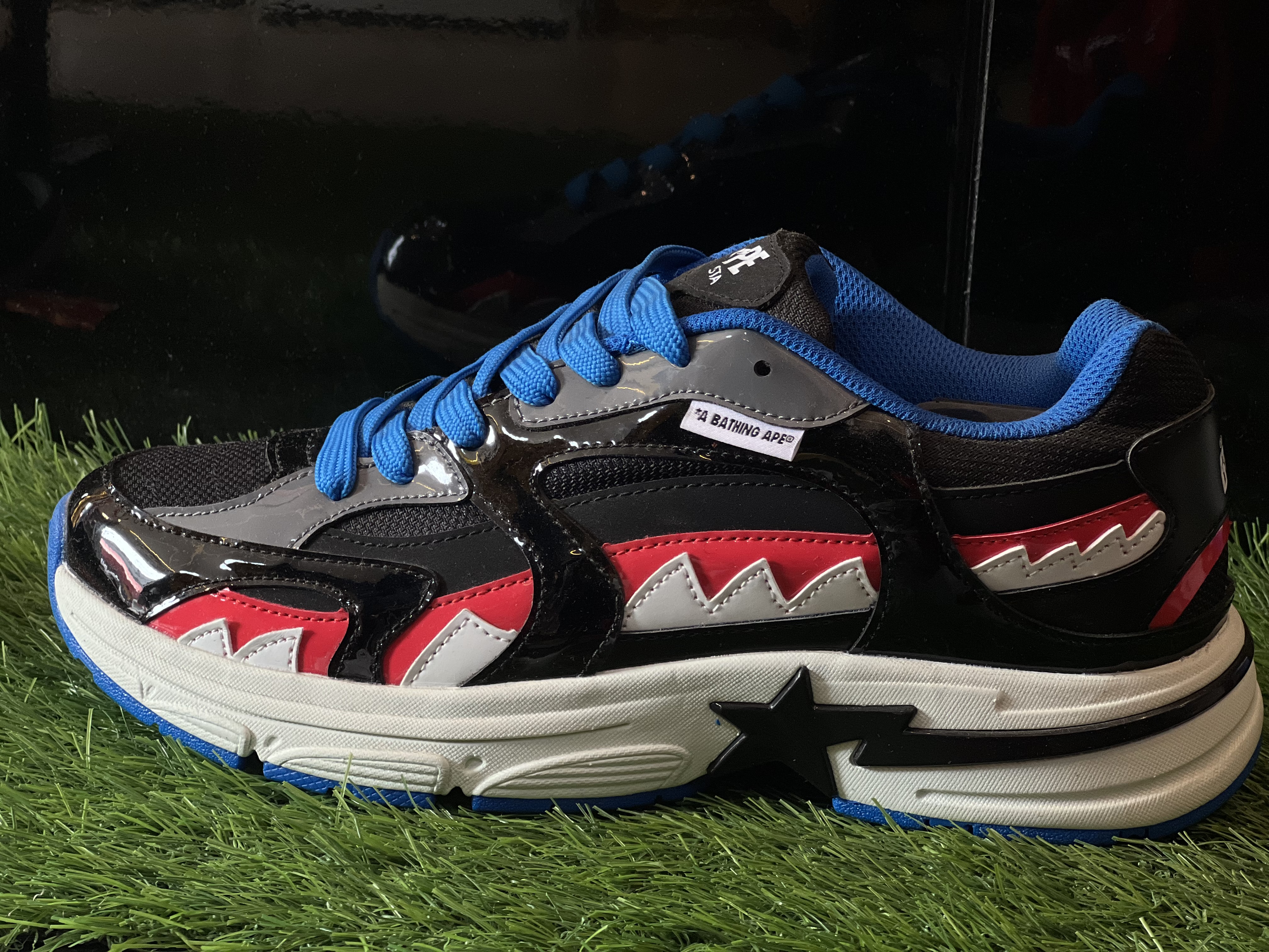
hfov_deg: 25.3
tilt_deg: -16.0
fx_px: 2823
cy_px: 476
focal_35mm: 77
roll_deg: -2.9
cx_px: 634
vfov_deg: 19.1
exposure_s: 1/120
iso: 200
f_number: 2.8
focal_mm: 9
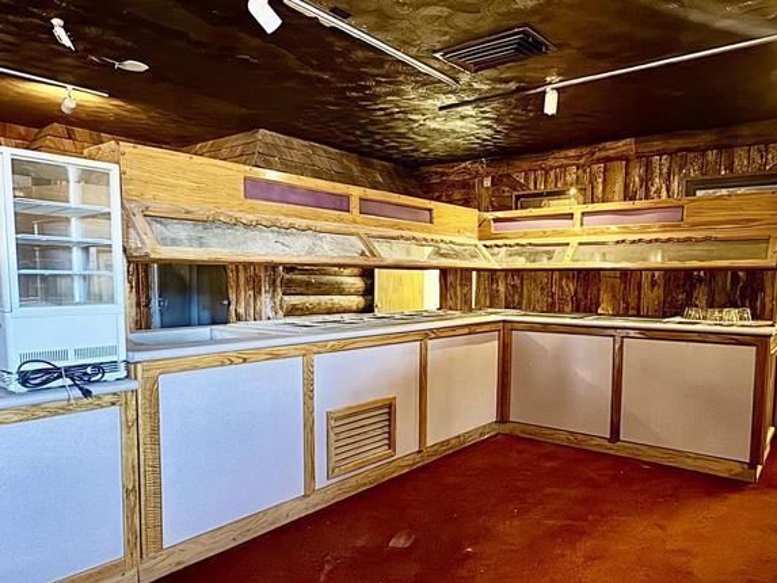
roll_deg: -0.8
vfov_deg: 54.8
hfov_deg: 69.0
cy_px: 325
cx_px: 445
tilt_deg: -5.2
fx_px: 561
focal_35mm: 25
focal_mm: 2.22
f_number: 2.2
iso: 1250
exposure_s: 1/40
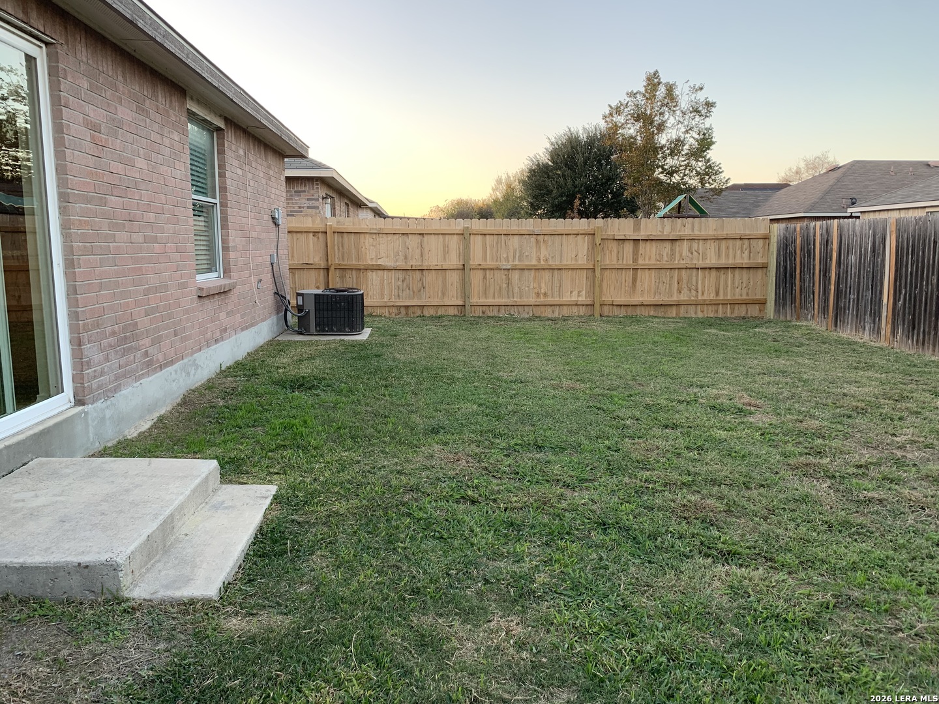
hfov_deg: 67.3
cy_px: 352
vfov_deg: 53.1
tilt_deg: -7.1
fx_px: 705
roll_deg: -0.6
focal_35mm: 26
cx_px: 470
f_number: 1.8
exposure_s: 1/121
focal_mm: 4.25
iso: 64
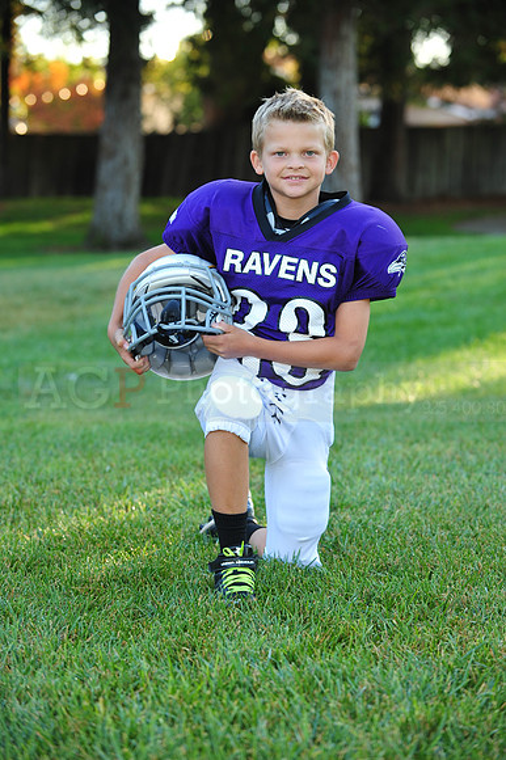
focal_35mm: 105
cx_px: 253
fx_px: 2216
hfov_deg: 13.0
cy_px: 380
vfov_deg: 19.5
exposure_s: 1/80
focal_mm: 105
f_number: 4.5
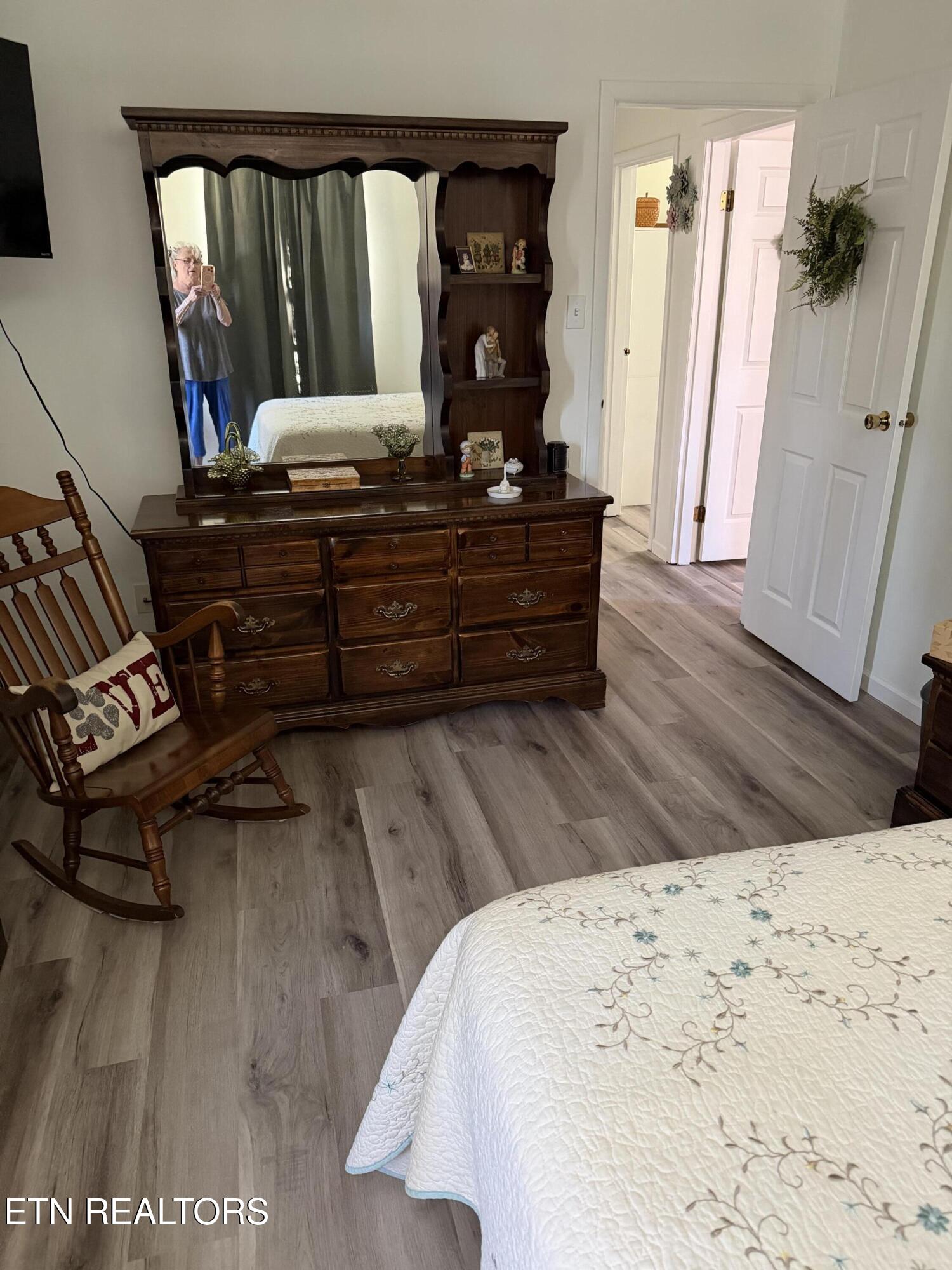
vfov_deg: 71.6
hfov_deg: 56.8
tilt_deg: -21.0
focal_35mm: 24
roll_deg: +1.0
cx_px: 476
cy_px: 635
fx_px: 880
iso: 640
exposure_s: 1/60
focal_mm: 6.76
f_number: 1.78
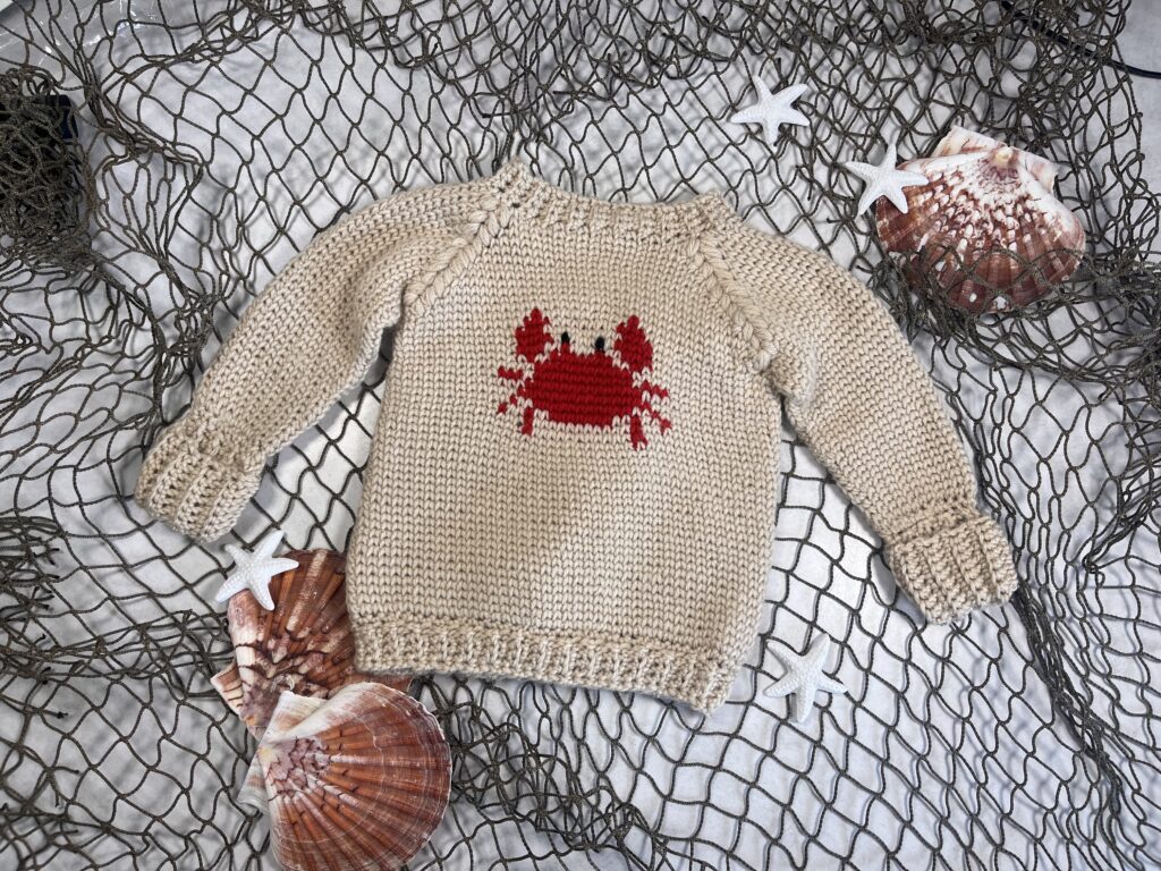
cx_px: 580
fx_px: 872
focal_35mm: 26
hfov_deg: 67.3
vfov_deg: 53.1
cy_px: 436
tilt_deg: -80.2
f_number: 1.6
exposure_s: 1/120
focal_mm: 5.1
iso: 50
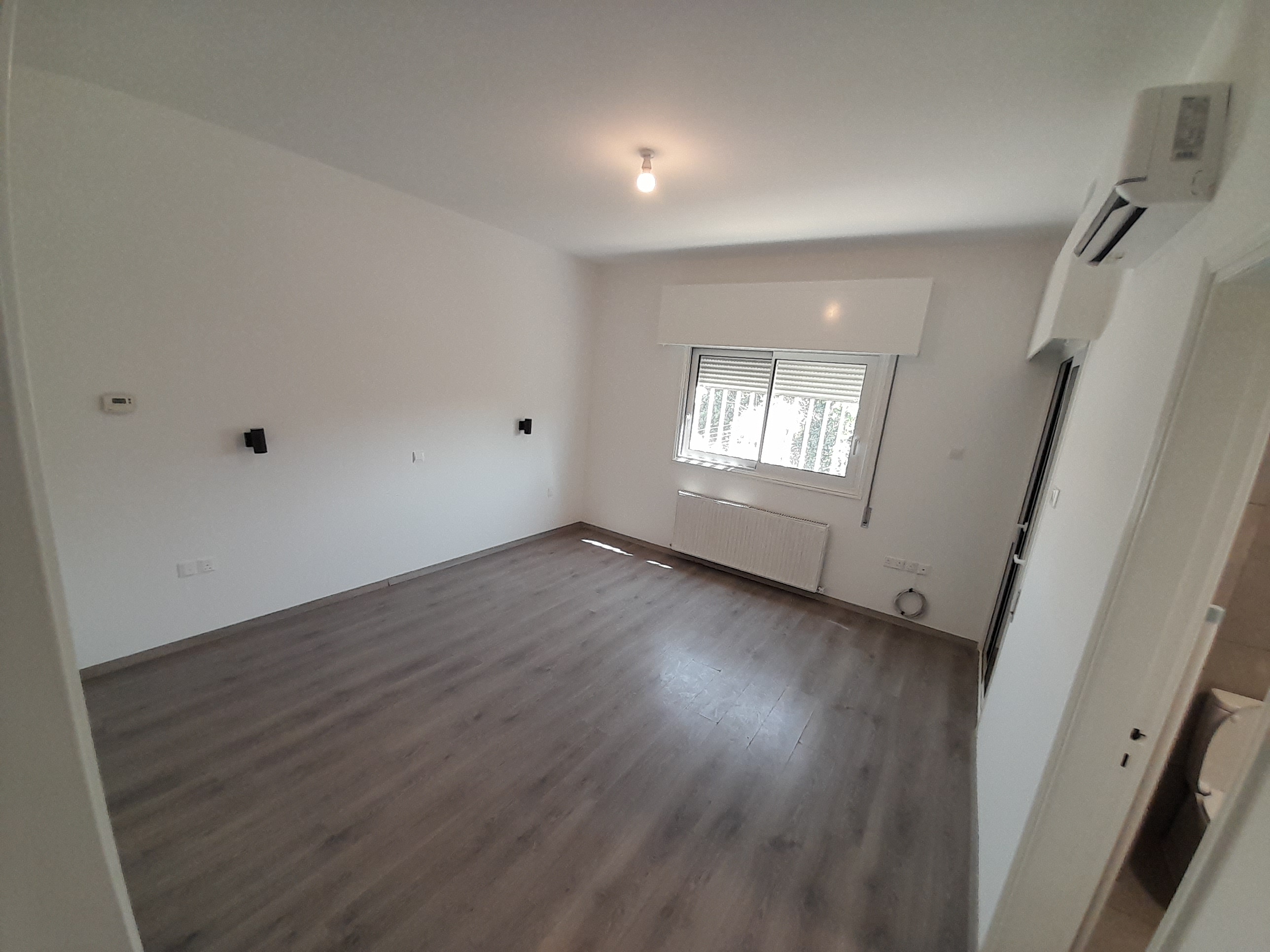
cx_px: 635
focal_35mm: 13
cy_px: 476
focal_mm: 1.13
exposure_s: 1/50
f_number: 2.2
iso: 64
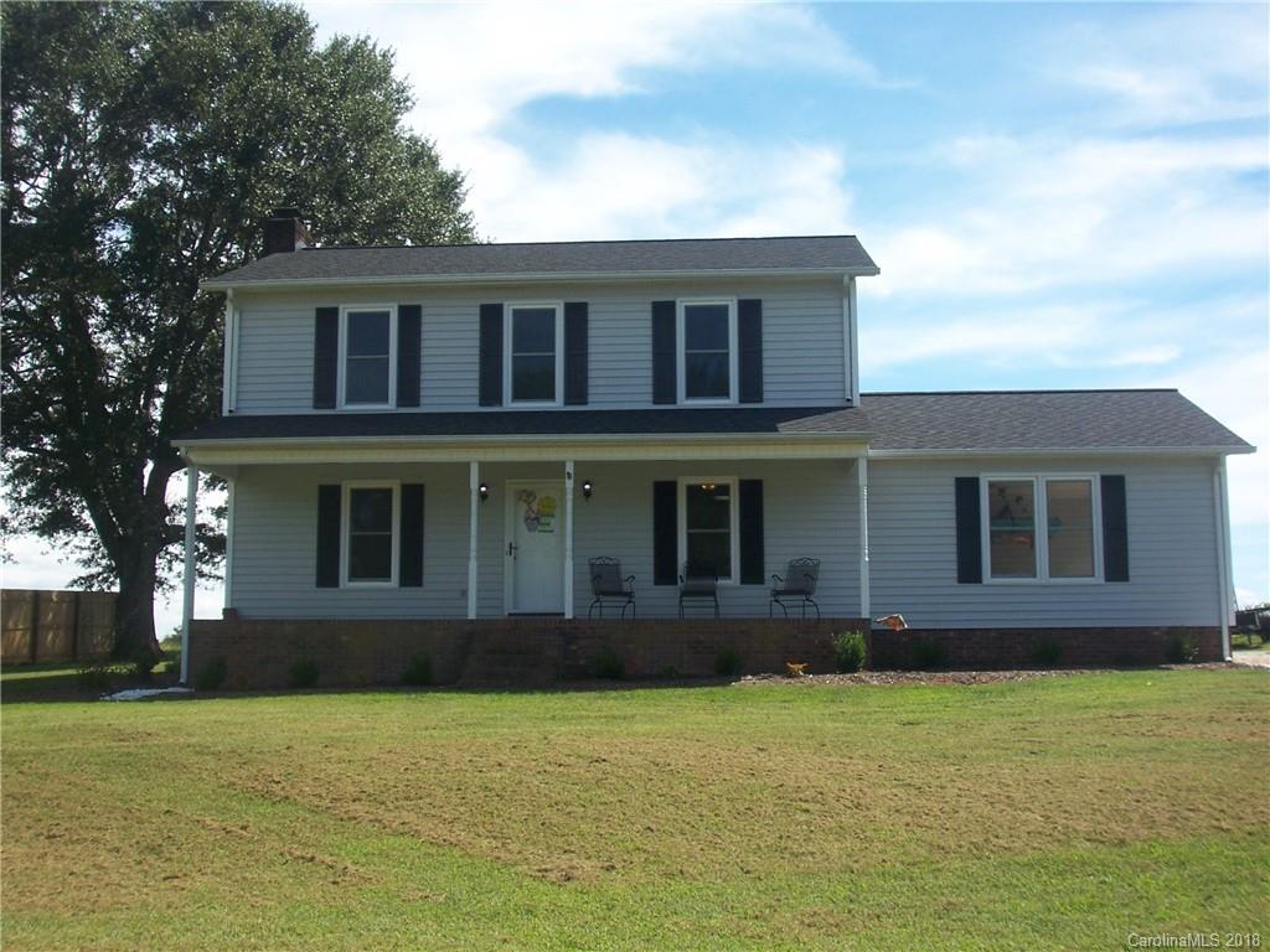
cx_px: 635
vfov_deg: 36.8
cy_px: 476
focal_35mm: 39
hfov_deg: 47.9
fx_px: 1431
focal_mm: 6.4
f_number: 3.9
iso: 64
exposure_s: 1/500
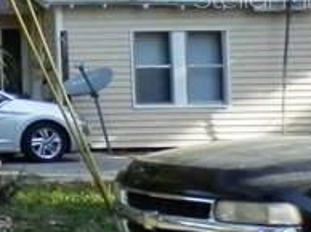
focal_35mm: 166
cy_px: -4
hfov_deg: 9.1
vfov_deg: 8.9
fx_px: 1490
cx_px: -686
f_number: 3
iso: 80
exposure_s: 1/200
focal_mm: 4.5
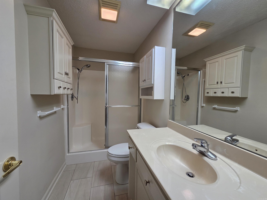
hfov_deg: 106.2
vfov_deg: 89.9
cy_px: 100
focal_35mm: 13
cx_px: 134
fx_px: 100
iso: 125
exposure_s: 1/120
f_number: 2.2
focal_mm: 2.2
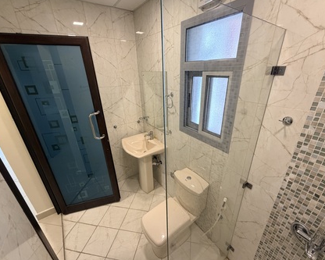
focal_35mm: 15
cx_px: 170
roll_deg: +0.6
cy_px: 129
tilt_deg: -22.7
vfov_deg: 84.1
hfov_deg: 96.7
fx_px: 144
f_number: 2.2
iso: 320
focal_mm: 2.22
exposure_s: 1/100
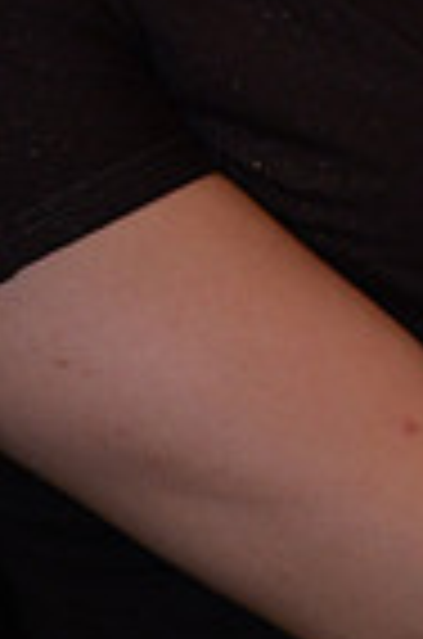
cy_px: -297
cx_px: -110
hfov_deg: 3.2
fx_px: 7598
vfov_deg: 4.8
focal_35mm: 429
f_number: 3.5
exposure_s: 1/250
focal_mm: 105
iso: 1600
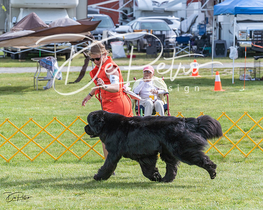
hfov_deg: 11.5
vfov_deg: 9.2
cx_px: 123
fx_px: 1303
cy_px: 107
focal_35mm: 168
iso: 400
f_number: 5.6
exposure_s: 1/1250
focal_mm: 138
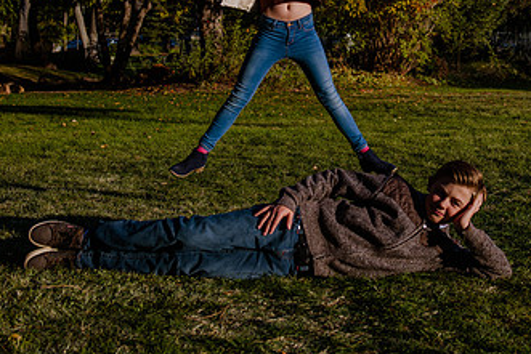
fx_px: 1033
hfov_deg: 28.7
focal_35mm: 70
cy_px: 41
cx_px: 328
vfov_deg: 19.2
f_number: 4
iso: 100
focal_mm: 38
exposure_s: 1/640
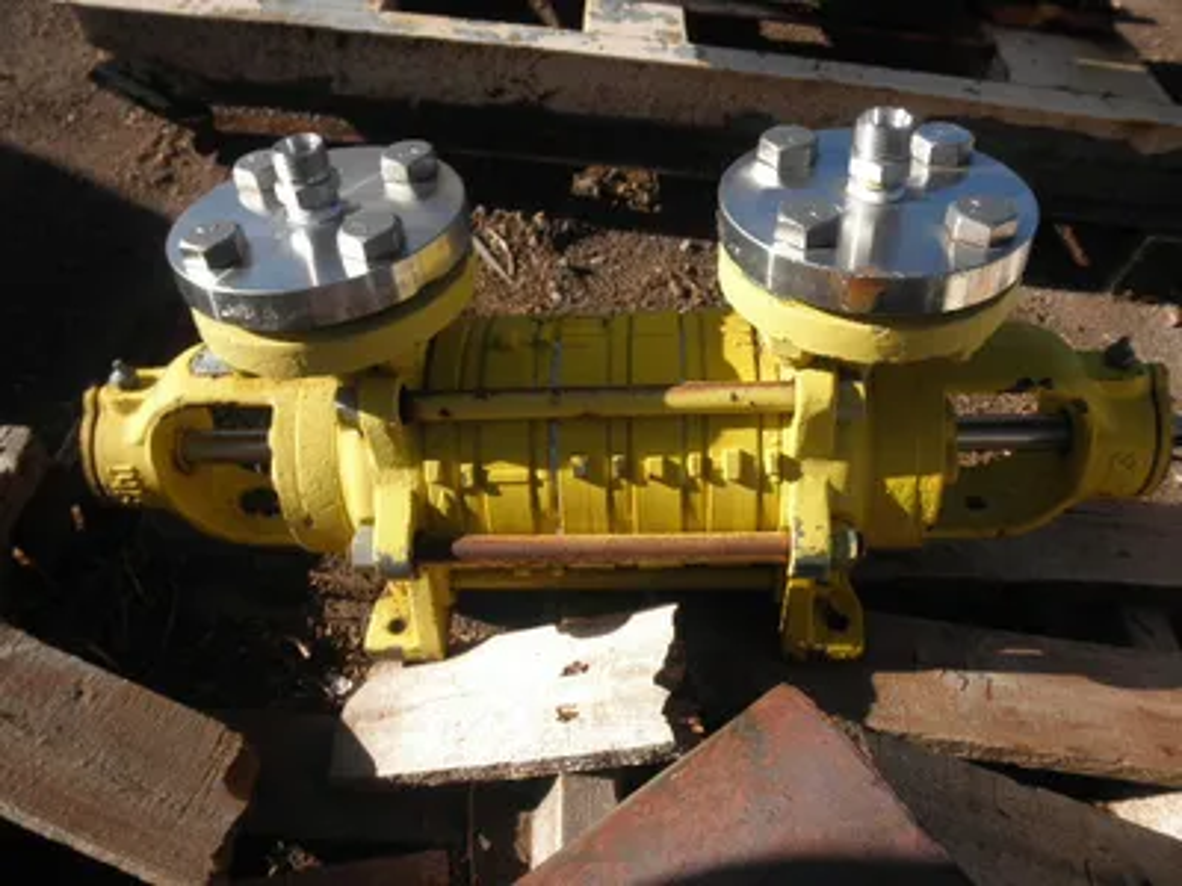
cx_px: 591
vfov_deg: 49.7
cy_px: 443
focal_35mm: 28
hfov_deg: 63.4
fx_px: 956
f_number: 8.5
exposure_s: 1/100
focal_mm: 5
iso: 64
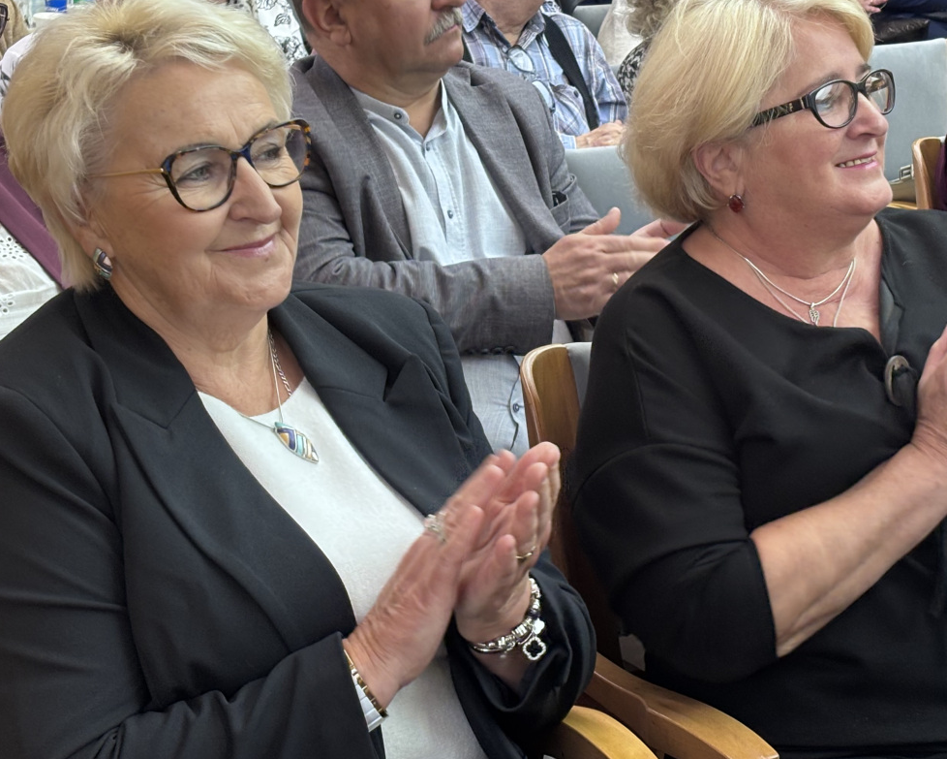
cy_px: 301
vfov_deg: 18.5
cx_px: 467
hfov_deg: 23.0
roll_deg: -0.6
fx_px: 2327
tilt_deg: -13.6
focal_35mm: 83
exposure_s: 1/41
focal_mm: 5.96
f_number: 1.6
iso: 64
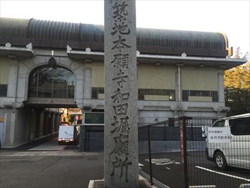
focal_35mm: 29
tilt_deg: +5.8
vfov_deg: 48.2
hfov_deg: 61.7
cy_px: 94
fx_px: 209
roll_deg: -0.2
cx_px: 125
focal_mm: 4.15
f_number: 2.2
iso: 32
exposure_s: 1/120
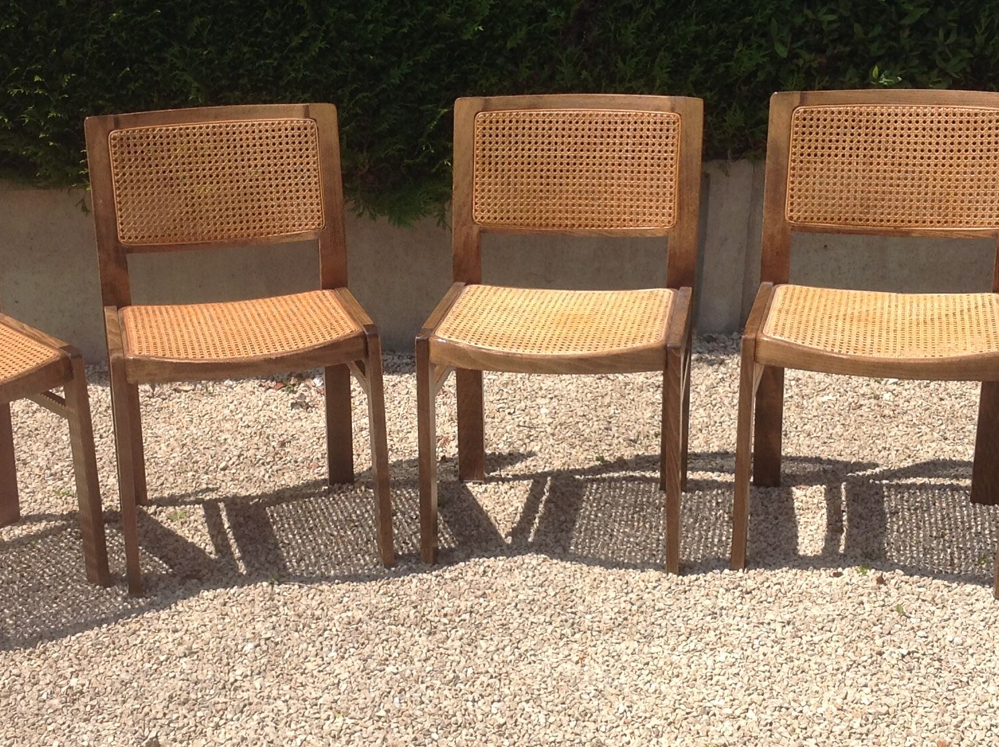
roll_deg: -1.4
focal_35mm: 61
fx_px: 1758
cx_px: 459
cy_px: 385
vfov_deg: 24.0
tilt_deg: -18.8
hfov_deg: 31.7
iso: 50
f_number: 2.4
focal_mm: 4.28
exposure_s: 1/1592
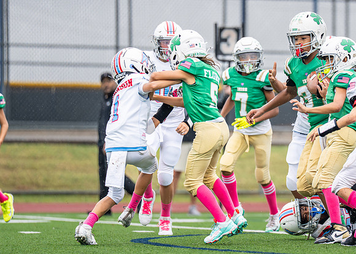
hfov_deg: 4.9
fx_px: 4178
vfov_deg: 3.5
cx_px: 303
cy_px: 120
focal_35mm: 413
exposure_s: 1/1000
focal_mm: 200
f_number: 2.8
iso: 400
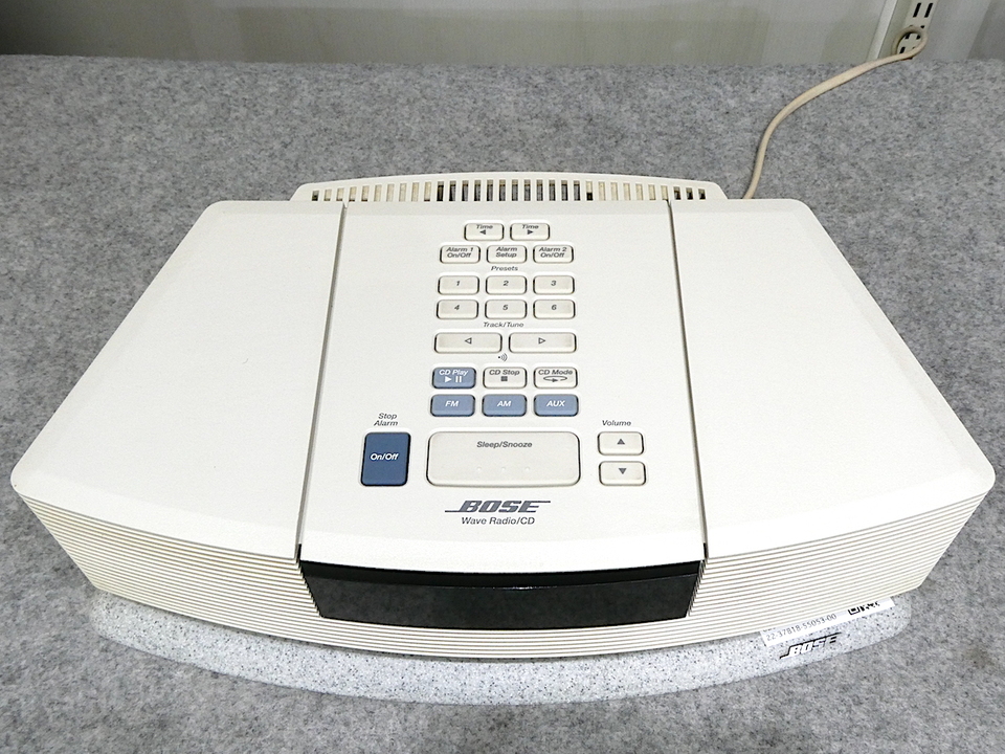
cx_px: 502
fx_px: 1016
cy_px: 377
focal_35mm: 35
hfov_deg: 52.6
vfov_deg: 40.7
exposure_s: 1/13
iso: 400
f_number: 7.1
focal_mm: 6.3
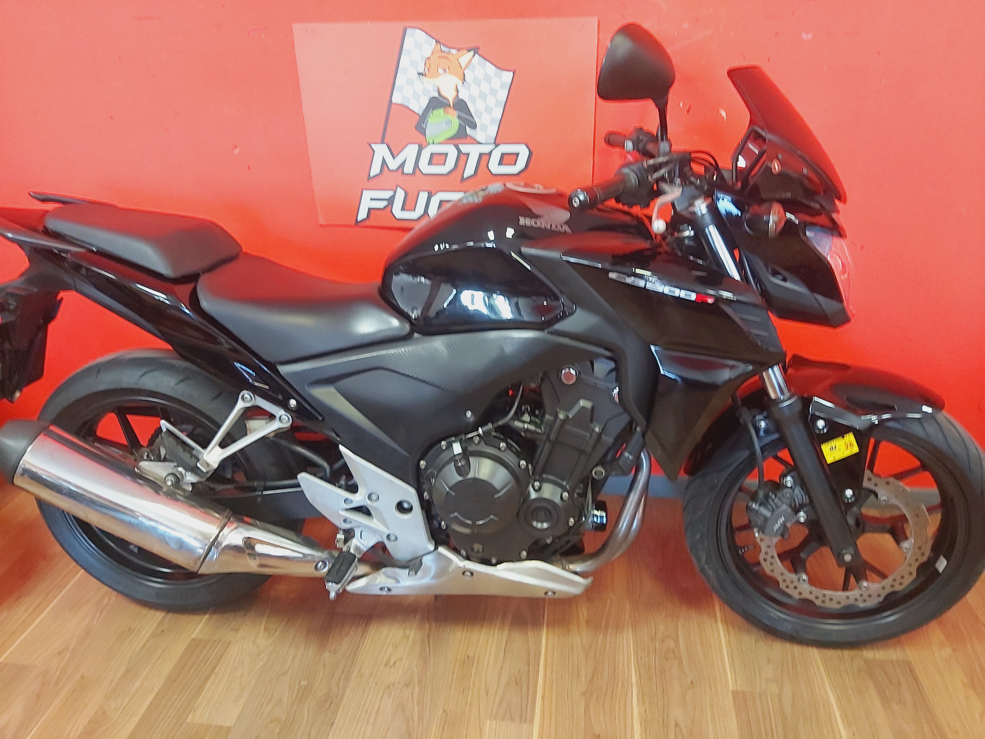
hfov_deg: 67.3
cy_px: 370
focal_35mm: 26
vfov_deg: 53.1
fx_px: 740
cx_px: 492
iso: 500
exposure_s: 1/25
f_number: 1.7
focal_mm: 3.92
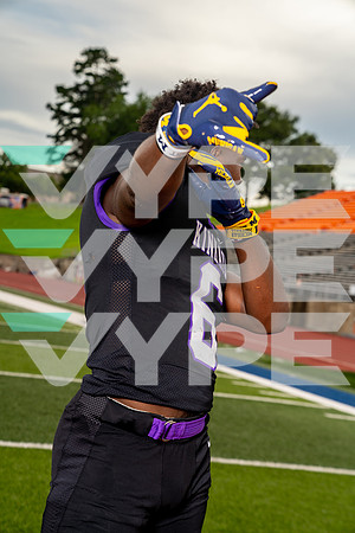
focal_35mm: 65
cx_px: 178
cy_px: 266
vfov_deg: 31.0
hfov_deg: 20.9
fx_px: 961
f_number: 5.6
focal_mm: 65
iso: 100
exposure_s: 1/200
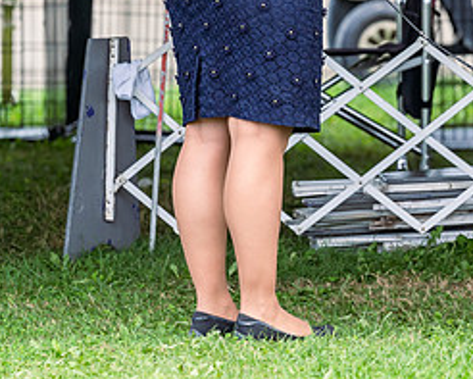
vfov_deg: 3.4
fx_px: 6414
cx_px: 487
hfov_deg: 4.2
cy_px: 25
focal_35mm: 458
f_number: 5
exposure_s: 1/640
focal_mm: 178
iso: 400
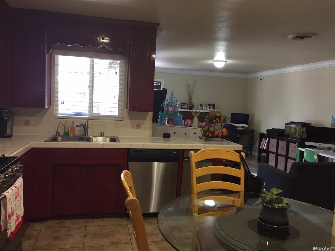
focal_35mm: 29
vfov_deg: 48.2
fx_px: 281
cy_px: 126
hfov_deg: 61.7
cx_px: 168
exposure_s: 1/30
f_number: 2.2
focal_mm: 4.15
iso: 100
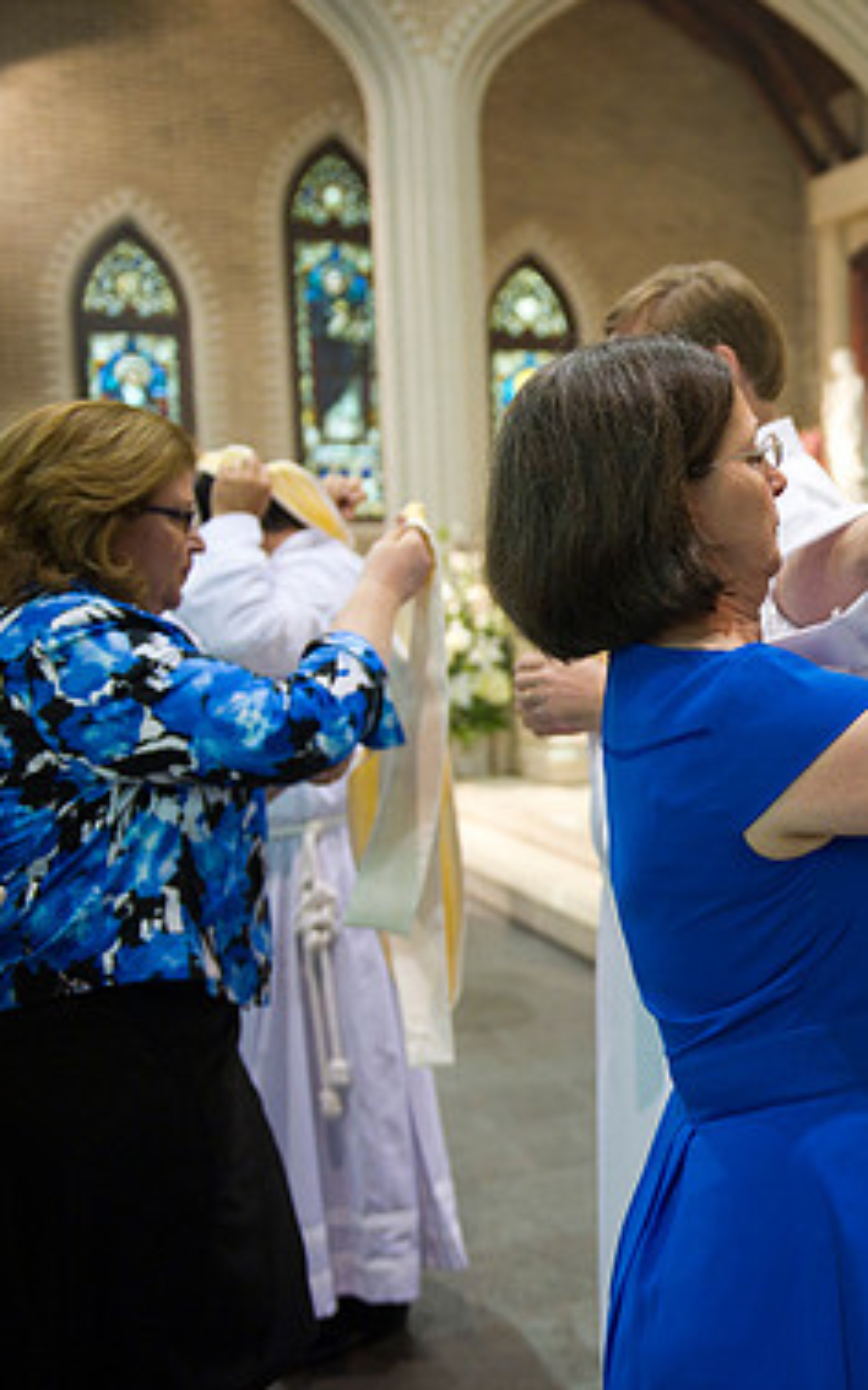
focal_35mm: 50
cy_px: 699
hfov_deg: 23.8
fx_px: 1894
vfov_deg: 40.3
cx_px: 1000
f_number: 2.8
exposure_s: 1/125
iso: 2000
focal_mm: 32
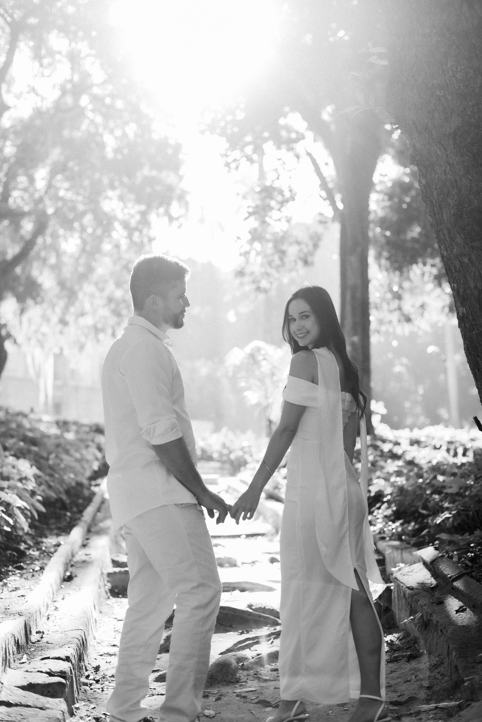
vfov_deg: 39.6
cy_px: 361
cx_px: 241
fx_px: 1003
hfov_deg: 27.0
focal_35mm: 50
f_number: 2.2
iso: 125
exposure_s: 1/160
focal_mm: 50
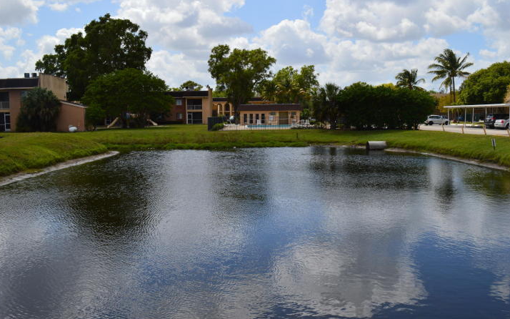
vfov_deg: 37.3
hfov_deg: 56.7
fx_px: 472
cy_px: 165
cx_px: 253
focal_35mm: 34
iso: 280
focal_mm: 22
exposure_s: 1/500
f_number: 11
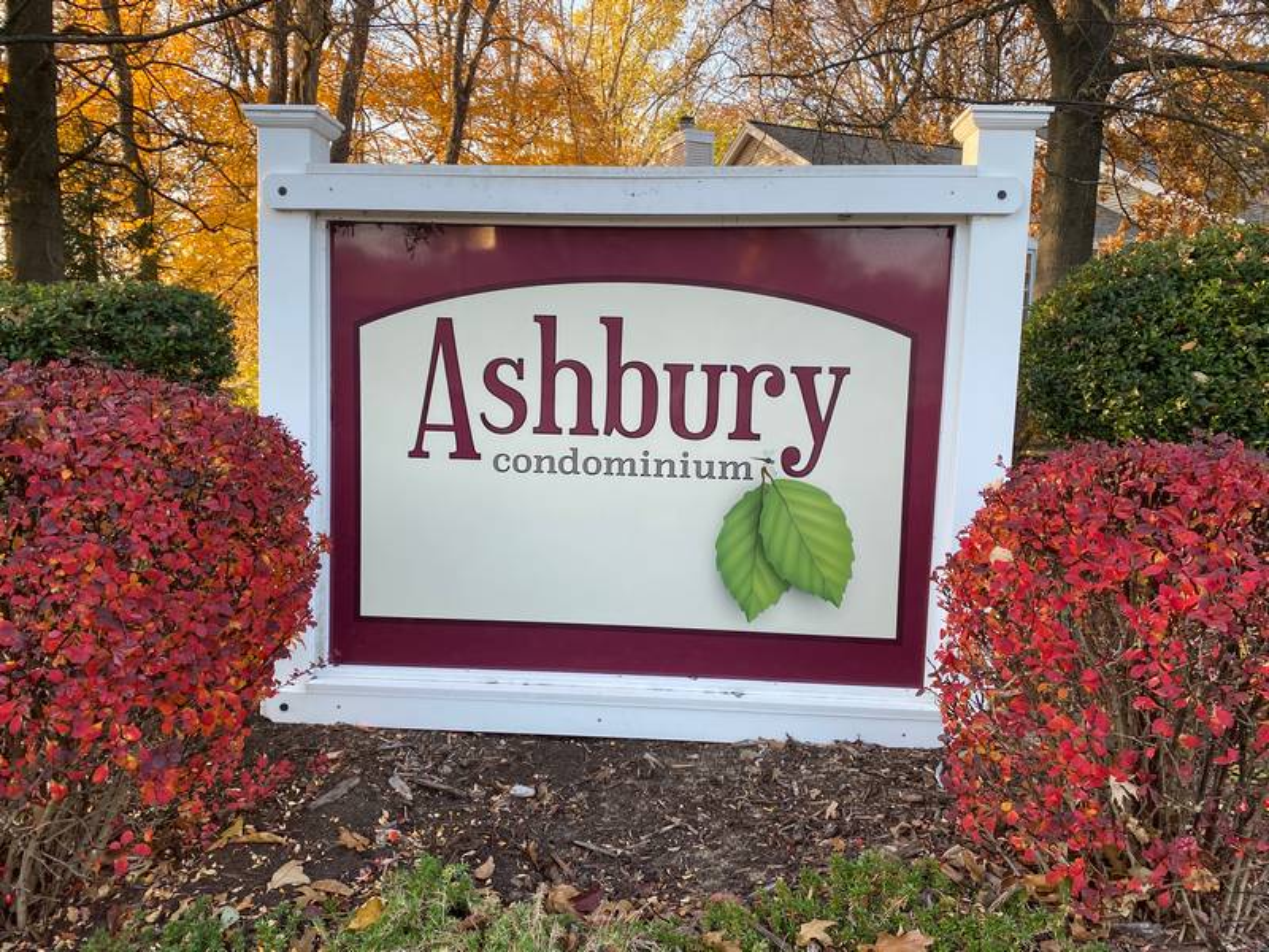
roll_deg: -2.3
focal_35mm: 26
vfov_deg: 53.1
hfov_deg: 67.3
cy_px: 476
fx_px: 953
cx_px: 634
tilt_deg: -5.5
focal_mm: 4.25
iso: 32
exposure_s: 1/181
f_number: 1.8
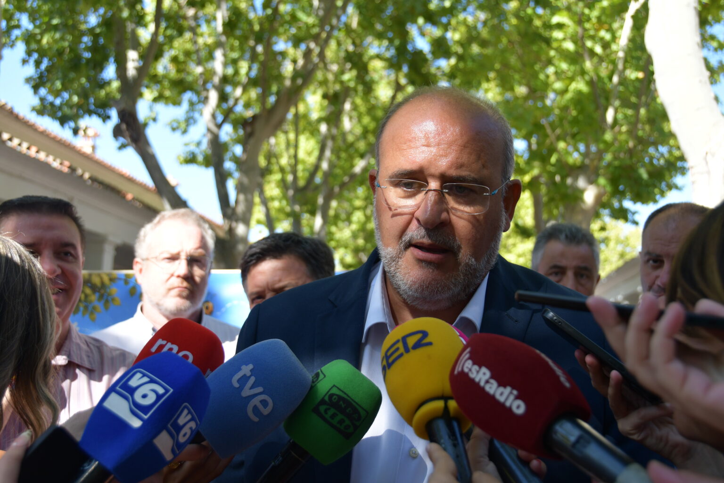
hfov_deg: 42.7
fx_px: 925
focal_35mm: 46
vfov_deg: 29.2
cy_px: 242
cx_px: 362
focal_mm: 31
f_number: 4
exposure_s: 1/400
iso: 200
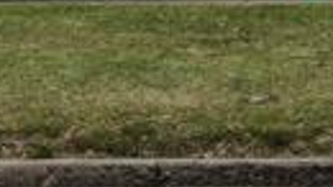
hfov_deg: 7.7
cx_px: 672
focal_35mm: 269
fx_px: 2374
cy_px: -361
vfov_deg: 4.4
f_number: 3.8
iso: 100
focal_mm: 8.6
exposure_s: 1/500
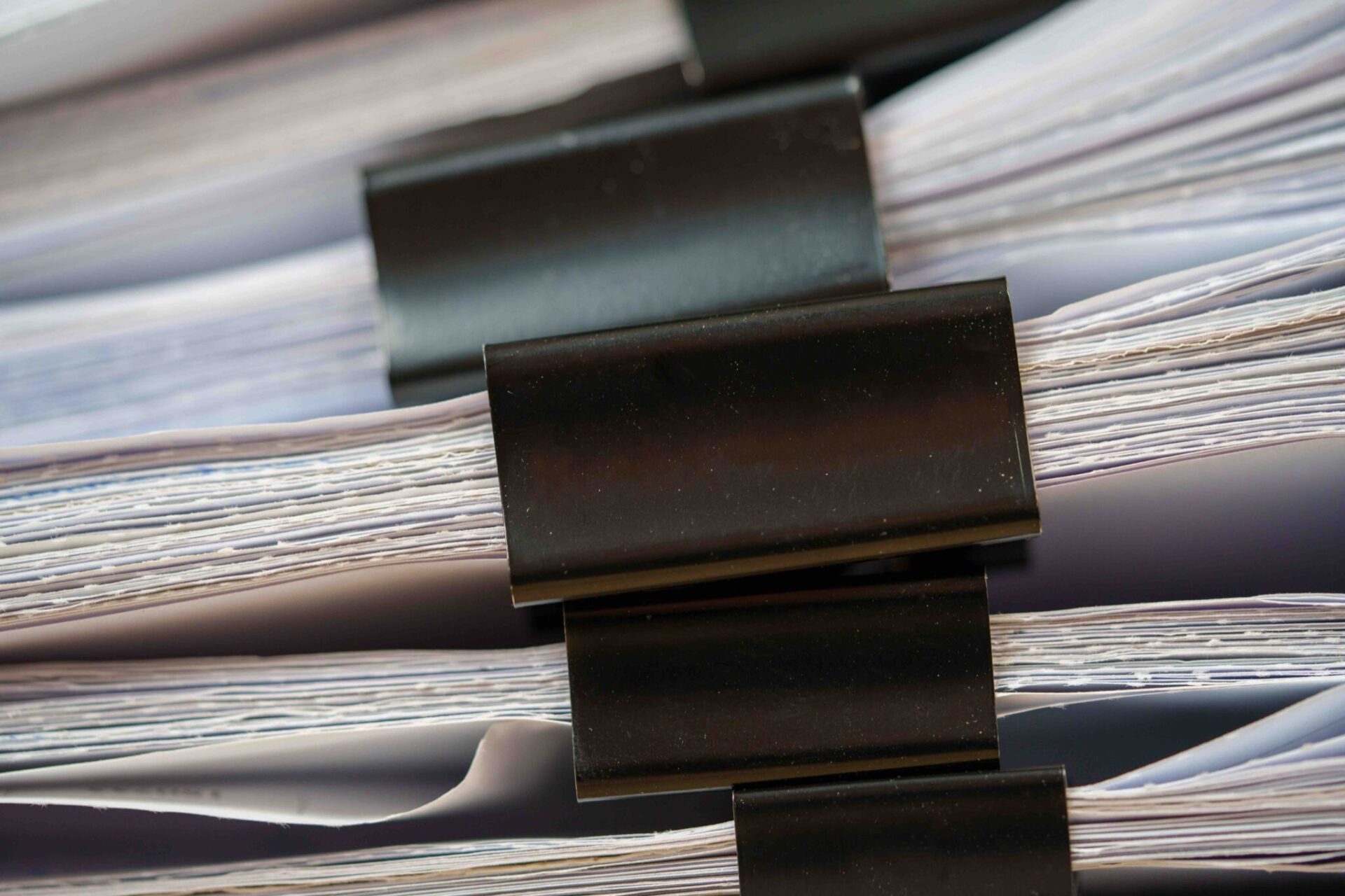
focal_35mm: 90
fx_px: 3362
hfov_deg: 22.6
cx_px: 672
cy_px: 448
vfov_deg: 15.2
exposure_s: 1/100
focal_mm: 90
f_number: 2.8
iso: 400
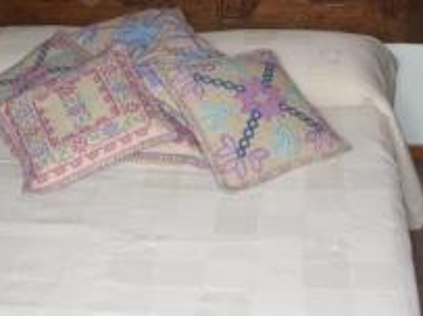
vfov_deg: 17.2
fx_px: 1026
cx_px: 144
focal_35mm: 84
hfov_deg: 23.2
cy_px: 17
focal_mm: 6.2
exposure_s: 1/60
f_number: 2.7
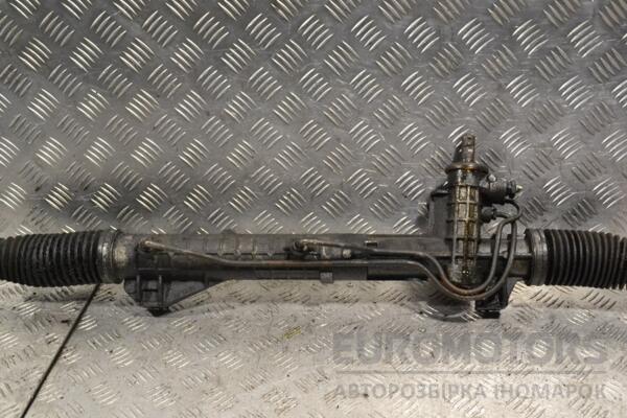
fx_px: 679
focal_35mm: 39
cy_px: 209
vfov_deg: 34.2
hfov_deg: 49.6
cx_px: 314
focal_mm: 26
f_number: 9
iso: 3200
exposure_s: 1/320
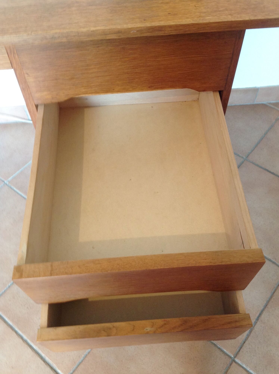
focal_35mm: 35
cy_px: 187
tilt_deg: -55.4
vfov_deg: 52.7
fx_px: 377
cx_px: 140
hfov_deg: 40.6
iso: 160
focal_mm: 4.28
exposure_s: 1/15
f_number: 2.4
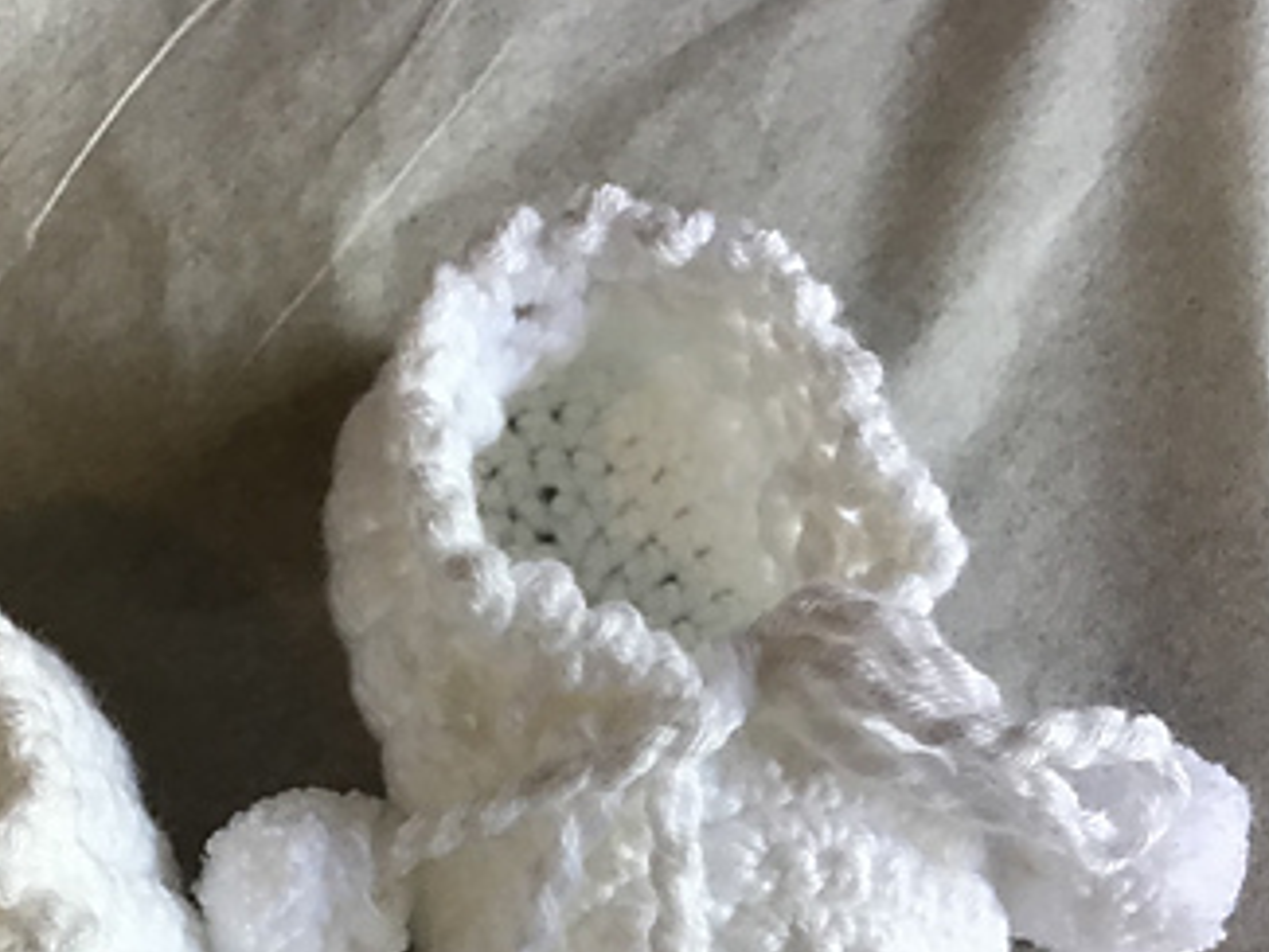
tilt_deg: -78.8
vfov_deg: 23.3
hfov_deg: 30.8
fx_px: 2237
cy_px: 893
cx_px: 246
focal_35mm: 61
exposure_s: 1/30
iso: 50
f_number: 2.4
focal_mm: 3.3
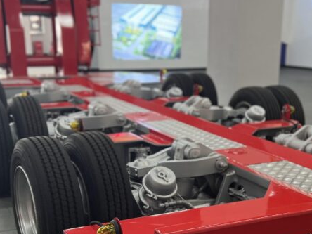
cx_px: 188
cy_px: 195
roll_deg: -0.6
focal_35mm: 60
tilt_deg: -17.0
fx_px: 541
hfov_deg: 32.1
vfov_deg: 23.9
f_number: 1.5
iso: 100
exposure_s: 1/50
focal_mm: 5.7
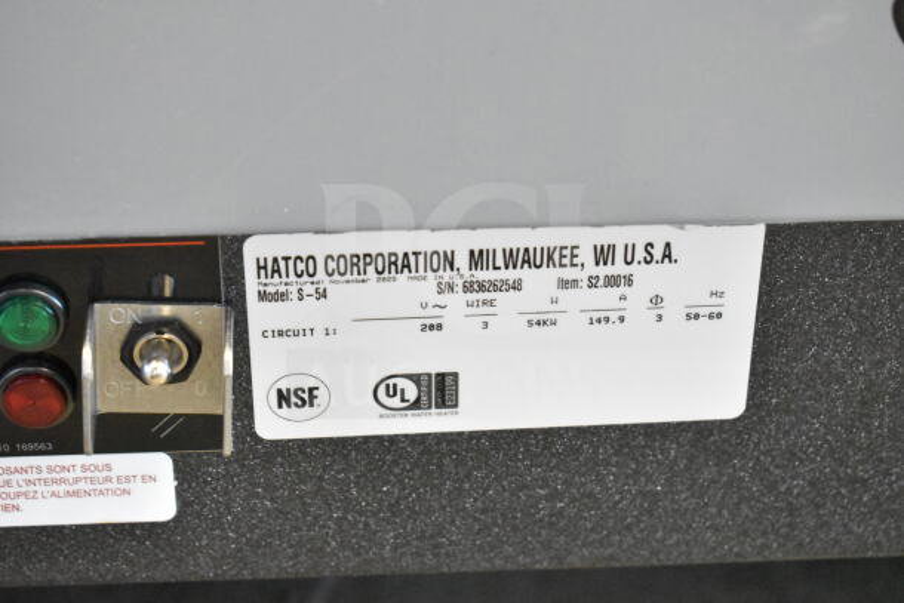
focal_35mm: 82
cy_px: 302
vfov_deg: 16.6
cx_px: 452
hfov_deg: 24.6
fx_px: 2072
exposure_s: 1/100
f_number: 5.6
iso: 14400
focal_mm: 55
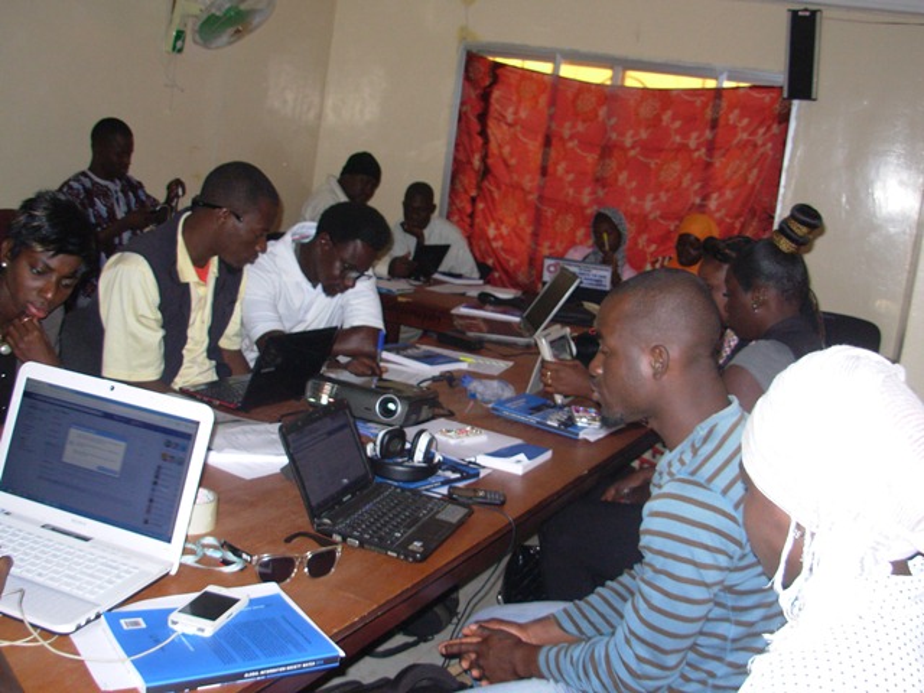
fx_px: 1014
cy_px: 346
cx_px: 462
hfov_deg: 49.0
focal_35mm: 38
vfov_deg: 37.7
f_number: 2.9
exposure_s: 1/58.7
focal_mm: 6.3
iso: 92
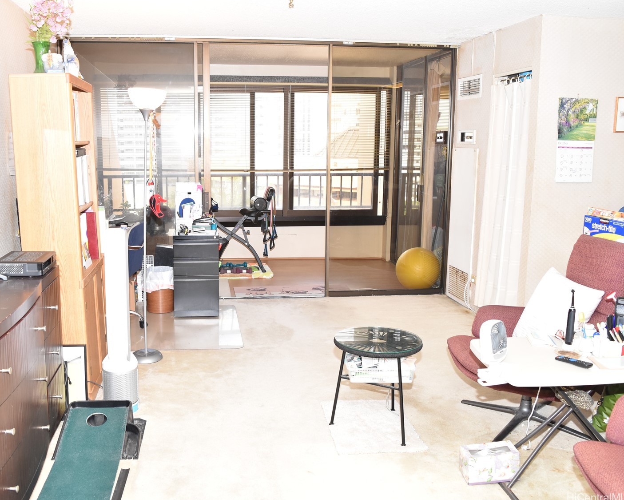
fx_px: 628
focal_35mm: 34
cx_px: 256
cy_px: 250
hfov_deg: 52.6
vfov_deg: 43.4
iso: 800
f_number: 5.6
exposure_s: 1/125
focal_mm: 20
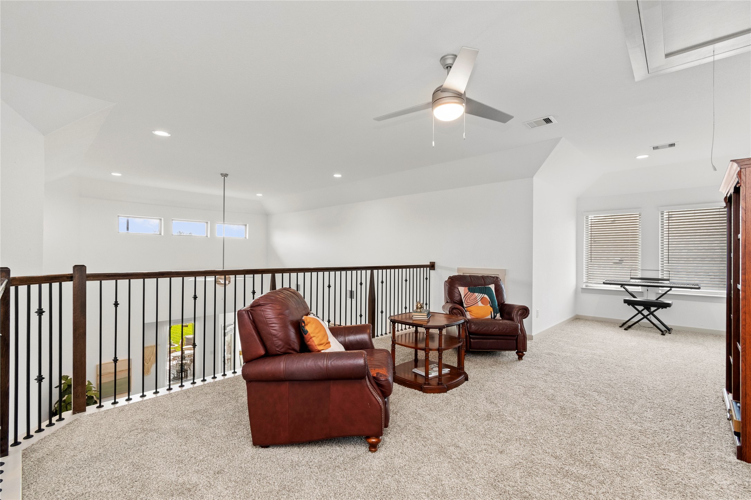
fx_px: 313
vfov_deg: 77.3
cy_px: 250
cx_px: 376
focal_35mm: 15
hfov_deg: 100.4
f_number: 8
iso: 400
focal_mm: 10
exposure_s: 1/5
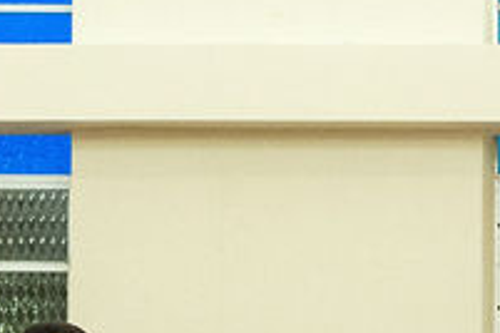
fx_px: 2125
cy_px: 695
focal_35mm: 153
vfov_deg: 8.5
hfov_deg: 12.6
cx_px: 781
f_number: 3.2
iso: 2000
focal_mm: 20
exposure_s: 1/200
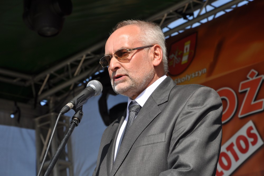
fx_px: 1153
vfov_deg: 8.7
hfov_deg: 13.1
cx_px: 132
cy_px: 88
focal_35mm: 158
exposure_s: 1/400
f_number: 10
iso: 200
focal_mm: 105
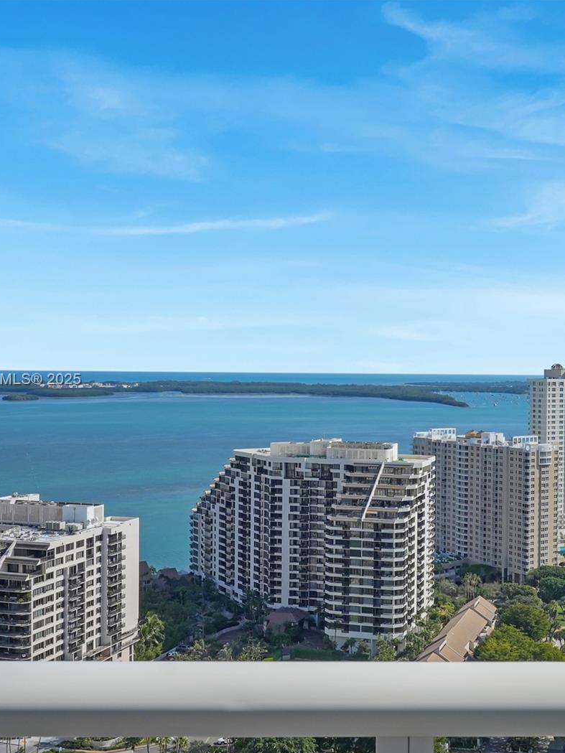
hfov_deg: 32.3
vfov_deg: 42.9
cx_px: 426
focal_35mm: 44
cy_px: 380
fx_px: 957
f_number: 10
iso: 320
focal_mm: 20
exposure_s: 1/800
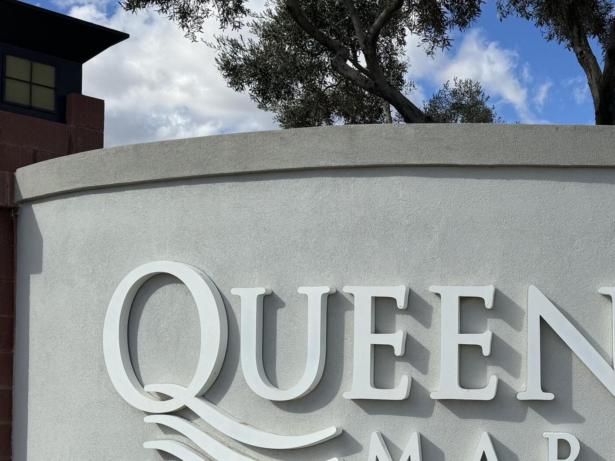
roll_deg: +0.1
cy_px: 353
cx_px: 564
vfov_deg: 28.1
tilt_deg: +1.2
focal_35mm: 51
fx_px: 906
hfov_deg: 35.1
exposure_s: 1/7092
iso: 80
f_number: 1.78
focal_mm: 6.76
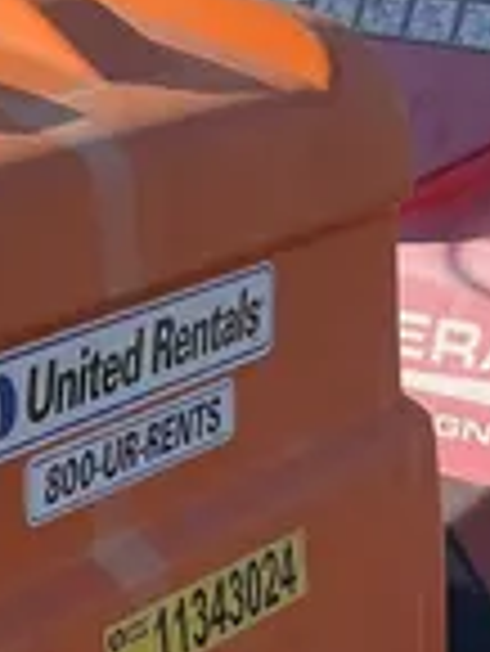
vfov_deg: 14.7
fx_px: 2469
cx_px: -450
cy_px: 731
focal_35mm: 131
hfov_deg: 10.5
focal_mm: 5.1
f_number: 1.6
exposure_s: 1/1802
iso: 50
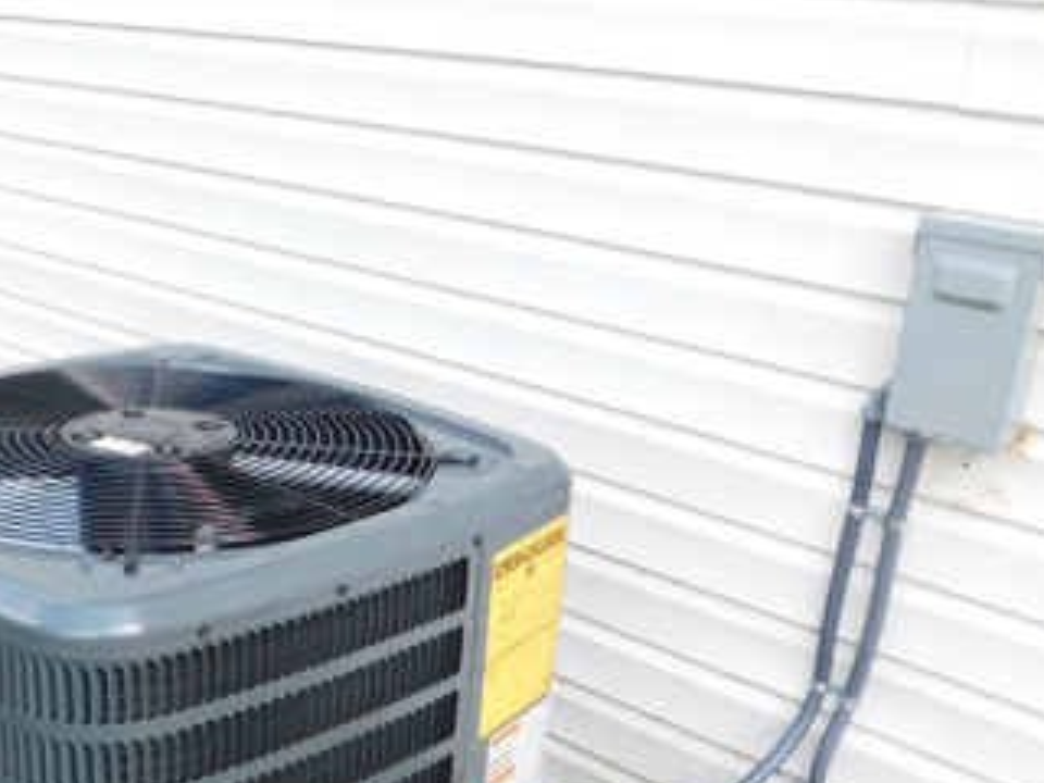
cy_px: 652
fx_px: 1448
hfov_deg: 38.9
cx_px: 299
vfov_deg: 29.4
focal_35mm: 48
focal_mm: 4
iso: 125
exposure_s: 1/250
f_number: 3
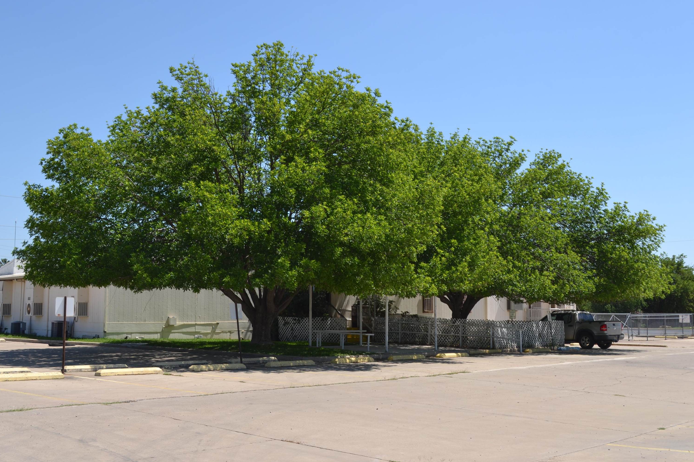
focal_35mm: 45
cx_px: 345
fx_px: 858
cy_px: 227
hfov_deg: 44.0
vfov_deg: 30.2
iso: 100
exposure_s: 1/200
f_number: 8
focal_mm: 29
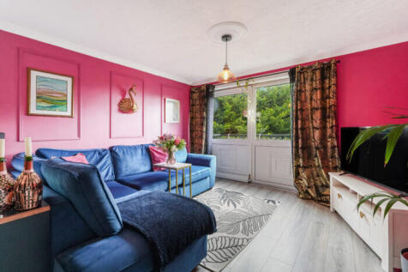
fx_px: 181
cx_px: 204
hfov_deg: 96.8
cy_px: 136
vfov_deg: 73.7
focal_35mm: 16
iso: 1600
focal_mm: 16
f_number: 8
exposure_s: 1/25
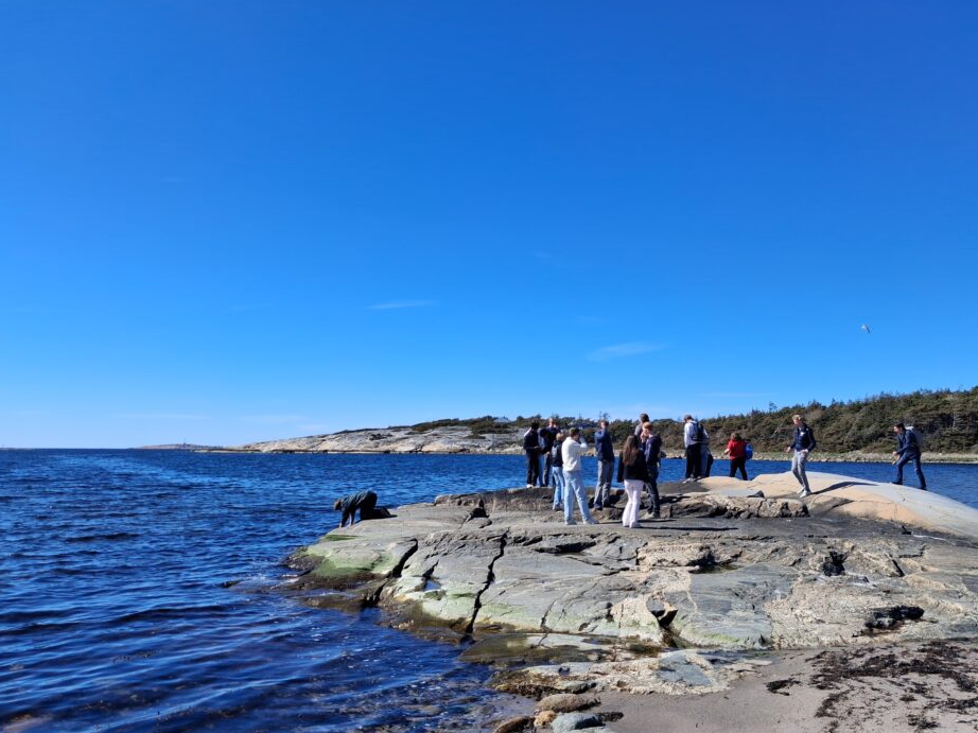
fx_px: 847
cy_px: 350
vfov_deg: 46.8
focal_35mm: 30
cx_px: 517
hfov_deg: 59.9
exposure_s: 1/624
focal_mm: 4
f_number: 1.8
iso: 25
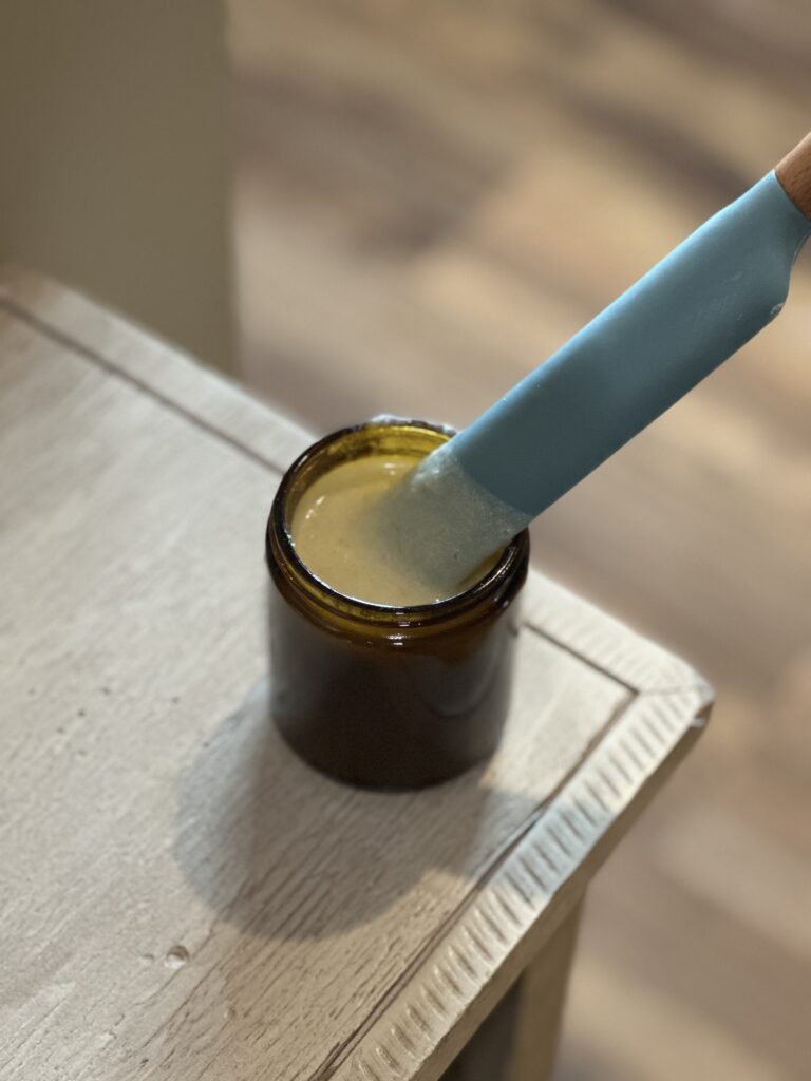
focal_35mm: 77
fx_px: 2405
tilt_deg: -53.0
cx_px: 406
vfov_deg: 25.3
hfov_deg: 19.1
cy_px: 540
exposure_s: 1/40
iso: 400
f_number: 2.8
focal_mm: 9
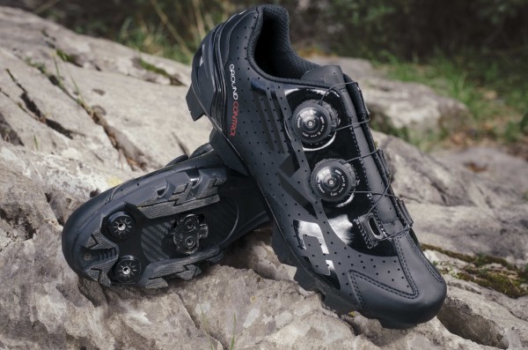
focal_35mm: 75
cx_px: 264
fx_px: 1097
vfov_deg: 18.1
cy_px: 175
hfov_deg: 27.1
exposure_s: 1/250
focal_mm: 50
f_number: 8
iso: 250
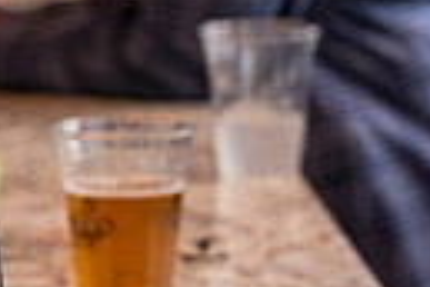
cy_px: -150
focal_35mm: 301
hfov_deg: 6.6
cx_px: 843
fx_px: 3595
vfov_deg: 4.5
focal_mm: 67
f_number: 4
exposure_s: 1/60
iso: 640
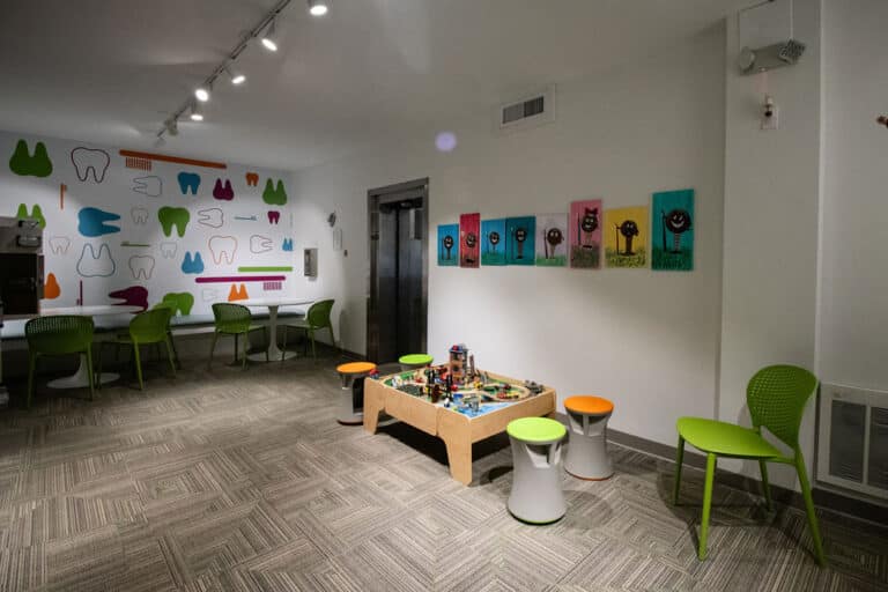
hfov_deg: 94.9
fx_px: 406
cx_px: 476
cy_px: 275
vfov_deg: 72.0
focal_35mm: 16
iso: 1600
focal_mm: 10
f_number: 7.1
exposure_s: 1/160
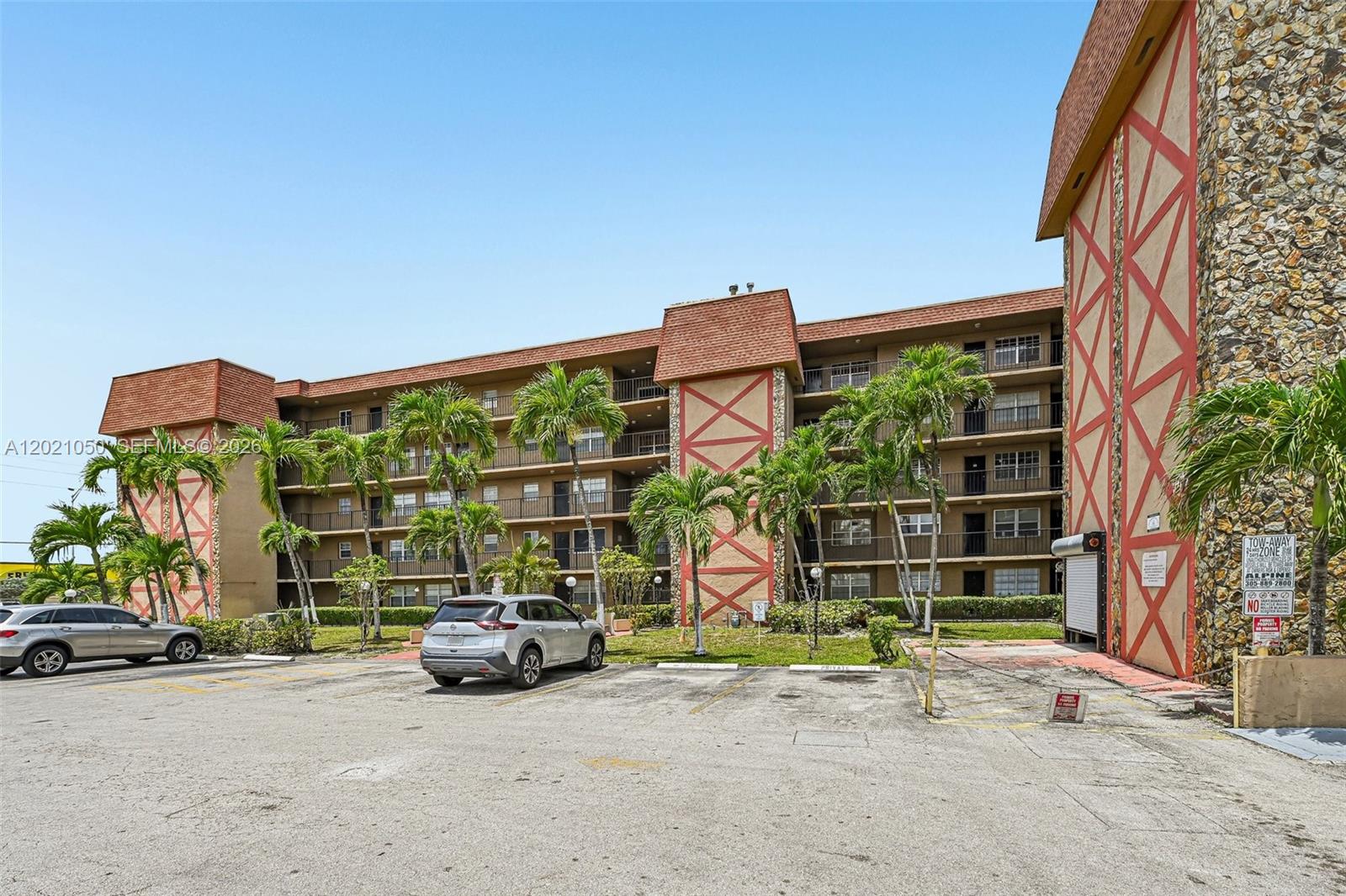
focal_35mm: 14
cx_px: 673
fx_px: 523
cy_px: 448
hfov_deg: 104.3
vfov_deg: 81.2
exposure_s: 1/320
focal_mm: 14
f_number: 7.1
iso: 100
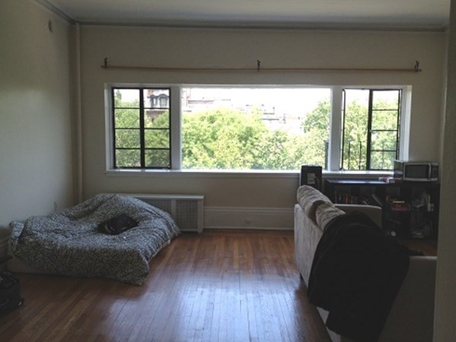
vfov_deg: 40.7
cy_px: 171
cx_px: 228
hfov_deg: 52.6
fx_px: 461
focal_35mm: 35
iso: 64
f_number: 2.4
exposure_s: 1/147
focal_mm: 4.28
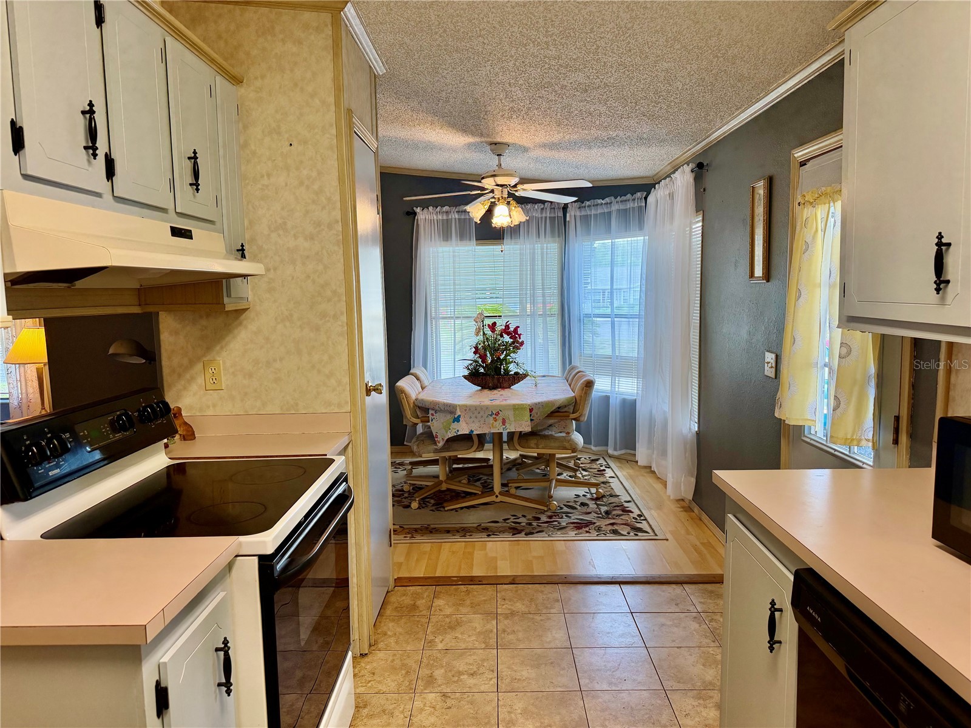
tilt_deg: -6.2
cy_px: 364
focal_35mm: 24
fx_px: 673
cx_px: 486
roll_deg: +1.1
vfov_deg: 56.8
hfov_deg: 71.6
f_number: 1.78
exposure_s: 1/120
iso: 200
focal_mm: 6.76
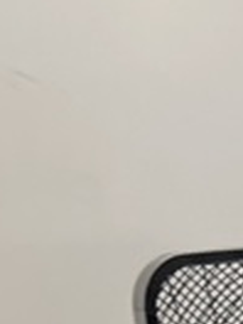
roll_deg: +3.9
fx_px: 1891
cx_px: 484
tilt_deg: -28.2
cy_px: 1053
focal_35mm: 202
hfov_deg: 7.1
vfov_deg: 8.0
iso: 64
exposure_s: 1/60
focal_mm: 5.7
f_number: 1.5
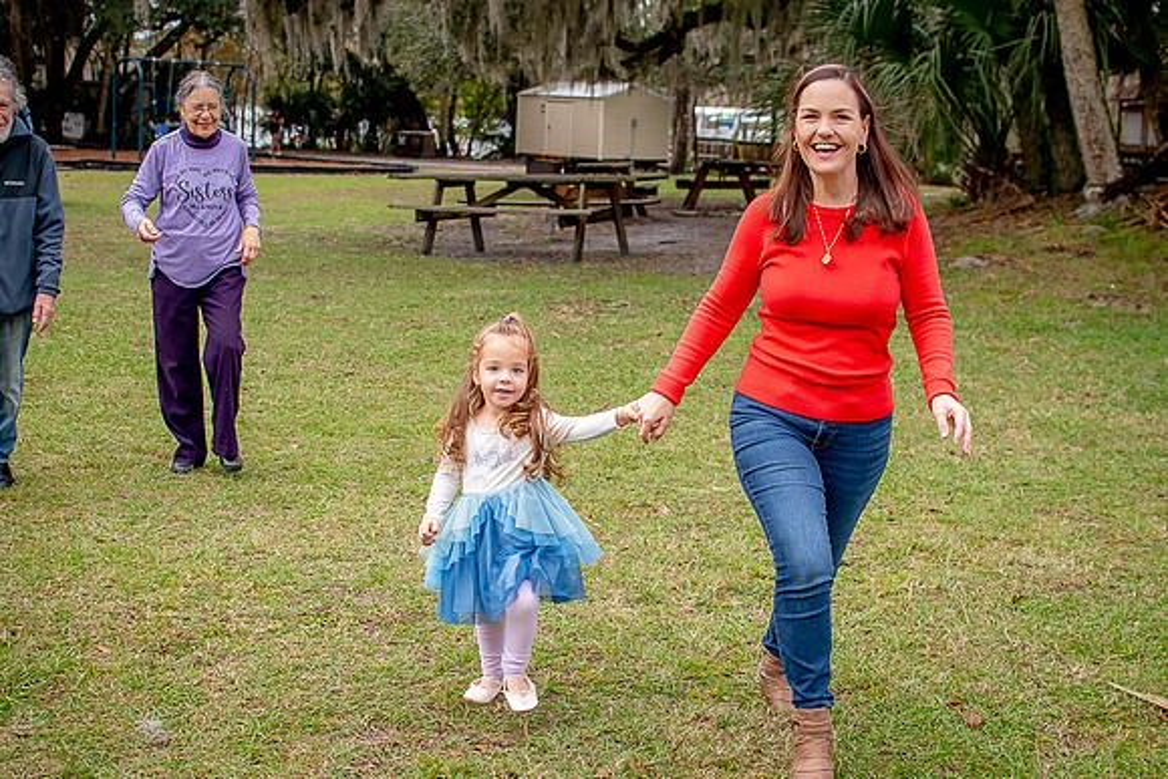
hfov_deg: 38.2
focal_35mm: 52
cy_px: 390
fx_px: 1687
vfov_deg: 26.0
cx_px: 584
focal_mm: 35
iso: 200
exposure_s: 1/250
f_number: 3.5
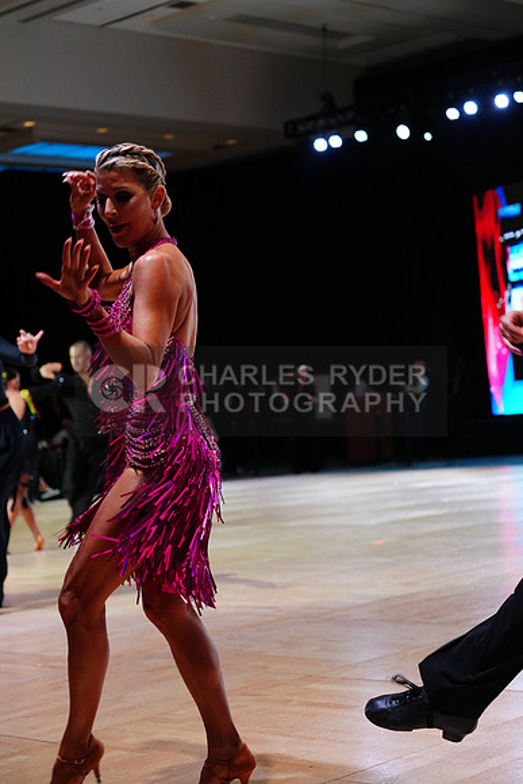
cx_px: 262
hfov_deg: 19.5
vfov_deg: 28.8
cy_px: 392
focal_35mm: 70
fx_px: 1524
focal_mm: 70
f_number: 4
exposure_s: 1/320
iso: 2500
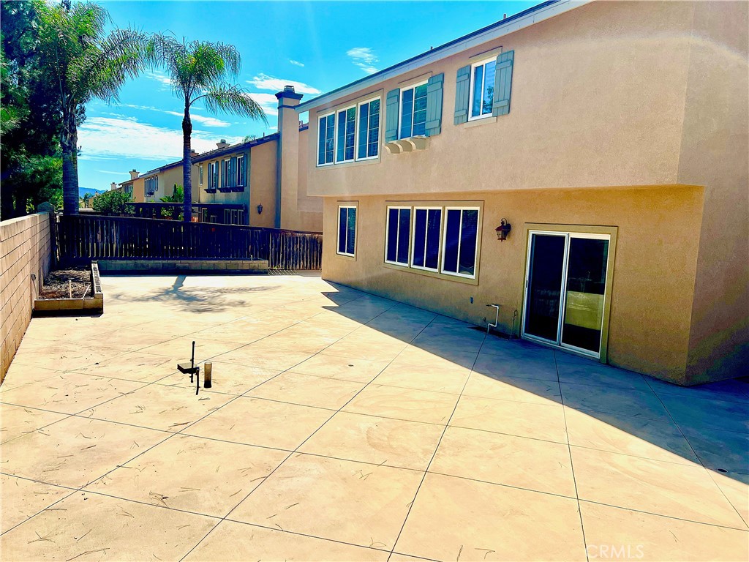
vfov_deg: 53.1
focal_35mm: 26
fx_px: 563
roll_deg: -2.0
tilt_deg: -6.5
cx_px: 374
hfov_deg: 67.3
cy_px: 281
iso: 50
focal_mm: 5.7
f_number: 1.5
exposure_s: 1/6579
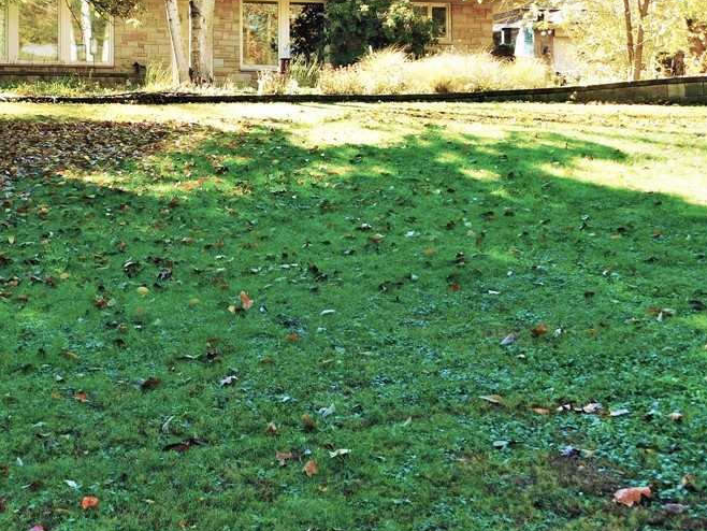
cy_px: 140
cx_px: 172
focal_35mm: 56
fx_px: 1144
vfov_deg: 25.8
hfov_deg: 33.6
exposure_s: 1/160
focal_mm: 6.3
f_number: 3.5
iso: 125
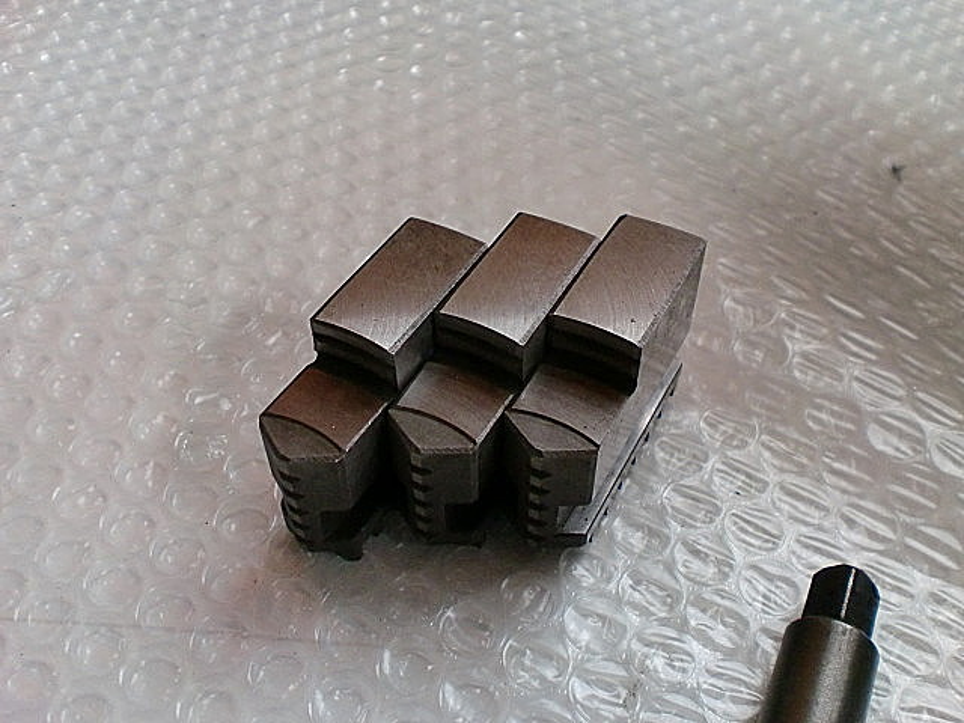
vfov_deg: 40.7
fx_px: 975
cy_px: 362
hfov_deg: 52.6
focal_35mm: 35
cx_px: 482
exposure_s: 1/60
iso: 320
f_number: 3.1
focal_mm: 6.3
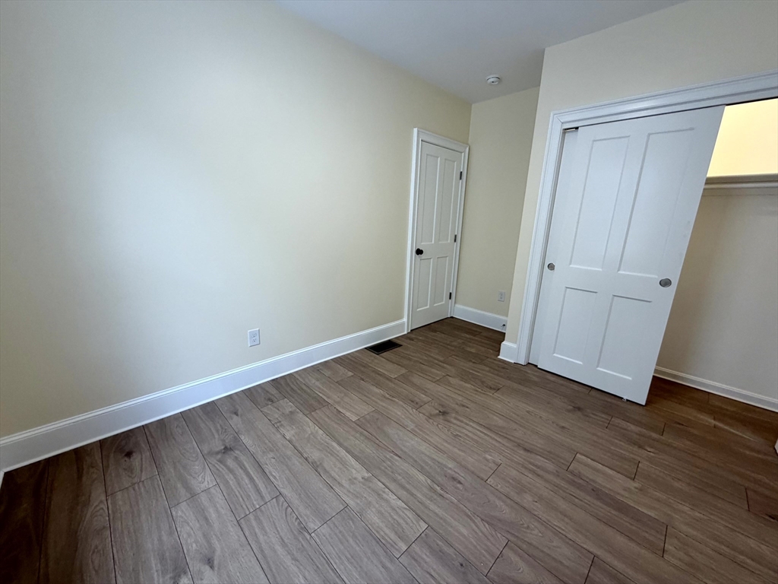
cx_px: 389
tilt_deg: -11.8
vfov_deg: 85.7
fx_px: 315
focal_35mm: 14
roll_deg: -4.1
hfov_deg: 102.1
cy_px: 292
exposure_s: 1/120
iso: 125
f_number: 2.2
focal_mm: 2.22
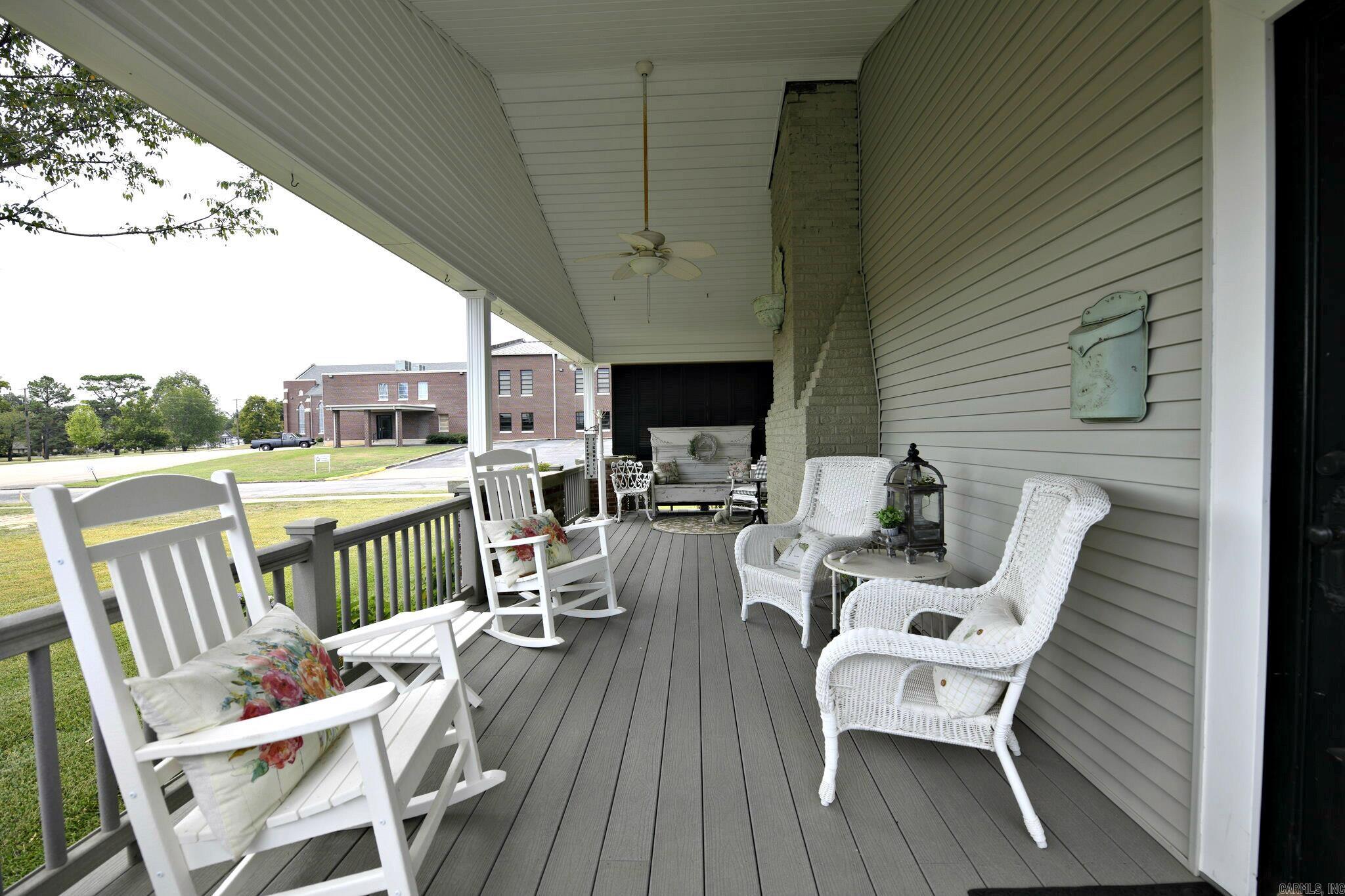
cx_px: 672
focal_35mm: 14
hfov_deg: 104.3
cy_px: 448
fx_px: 523
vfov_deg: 81.2
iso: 64
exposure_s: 1/100
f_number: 5
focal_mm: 14
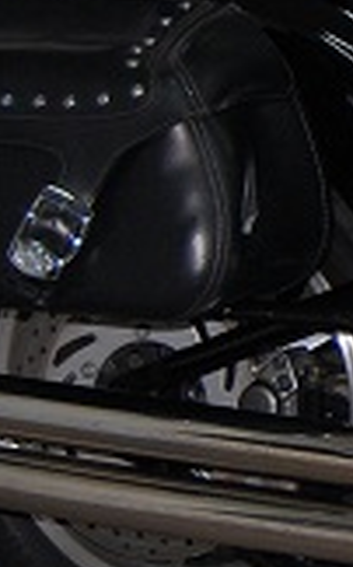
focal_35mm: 166
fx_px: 2560
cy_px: 170
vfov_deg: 12.6
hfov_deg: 7.3
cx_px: 928
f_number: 4
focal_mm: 26
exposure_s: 1/60
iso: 400
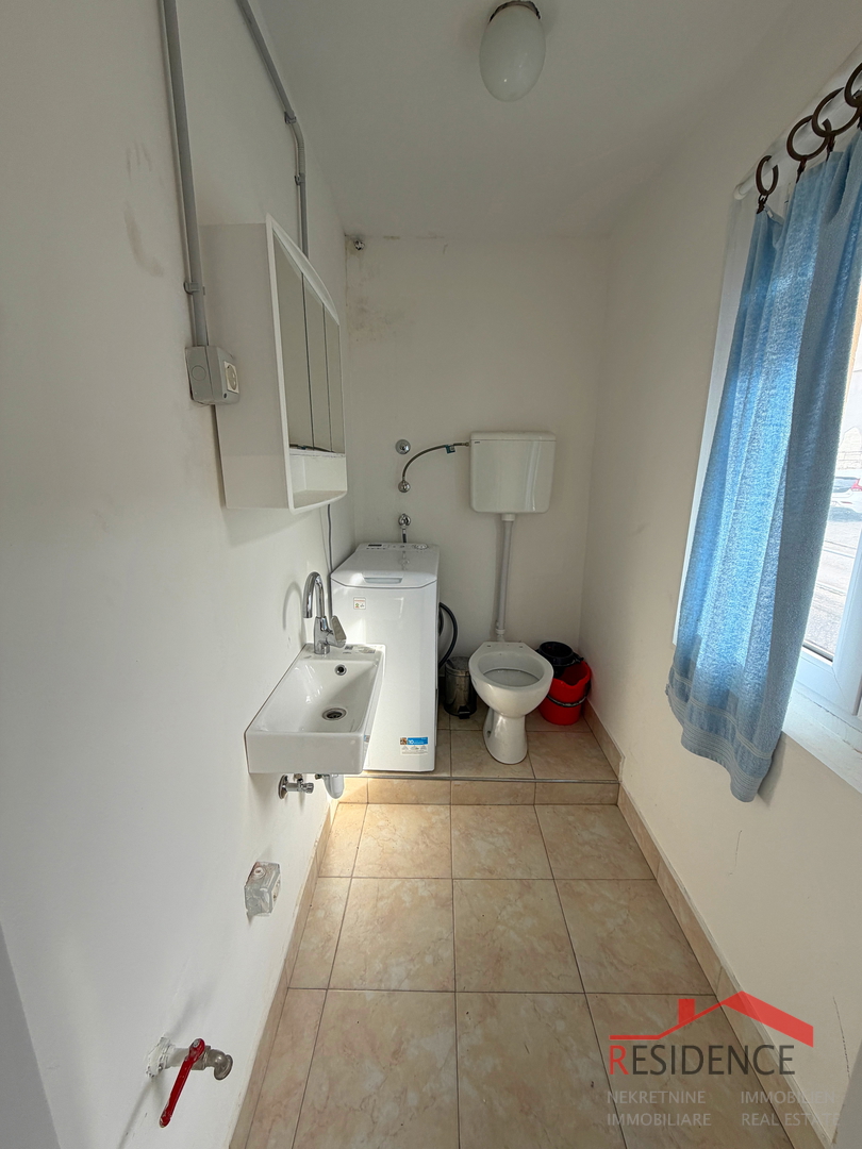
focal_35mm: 14
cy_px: 574
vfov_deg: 102.1
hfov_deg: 85.7
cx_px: 431
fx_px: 465
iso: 50
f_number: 2.2
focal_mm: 2.22
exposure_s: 1/121
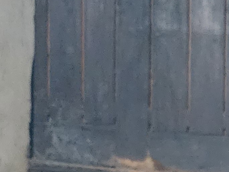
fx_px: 893
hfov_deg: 13.5
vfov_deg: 10.5
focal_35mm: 135
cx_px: 371
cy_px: 274
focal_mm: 6.4
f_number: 1.8
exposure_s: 1/25
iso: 1250
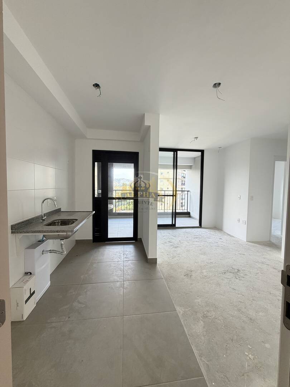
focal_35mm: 14
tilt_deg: -2.8
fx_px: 156
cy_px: 194
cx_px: 145
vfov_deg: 102.1
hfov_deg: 85.7
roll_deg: -1.4
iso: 200
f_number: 2.2
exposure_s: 1/60
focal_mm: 2.22
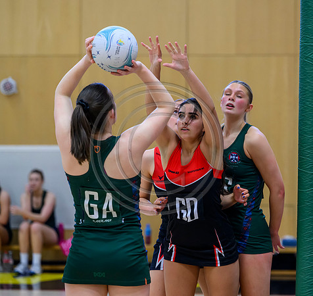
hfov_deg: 10.5
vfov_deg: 9.9
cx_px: 193
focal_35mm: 171
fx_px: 1706
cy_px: 145
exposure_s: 1/1000
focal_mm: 135
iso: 4000
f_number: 3.2
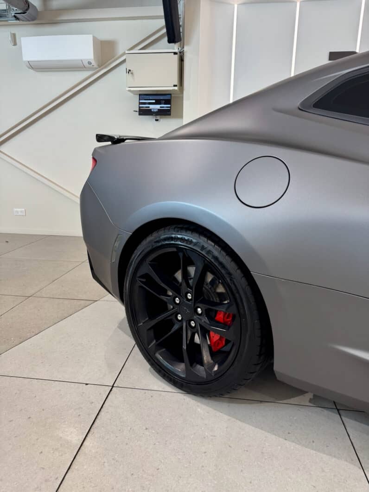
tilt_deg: -11.8
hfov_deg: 56.8
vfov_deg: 71.6
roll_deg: -1.2
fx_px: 341
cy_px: 246
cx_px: 184
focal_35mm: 24
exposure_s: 1/100
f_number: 1.78
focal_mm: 6.76
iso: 160
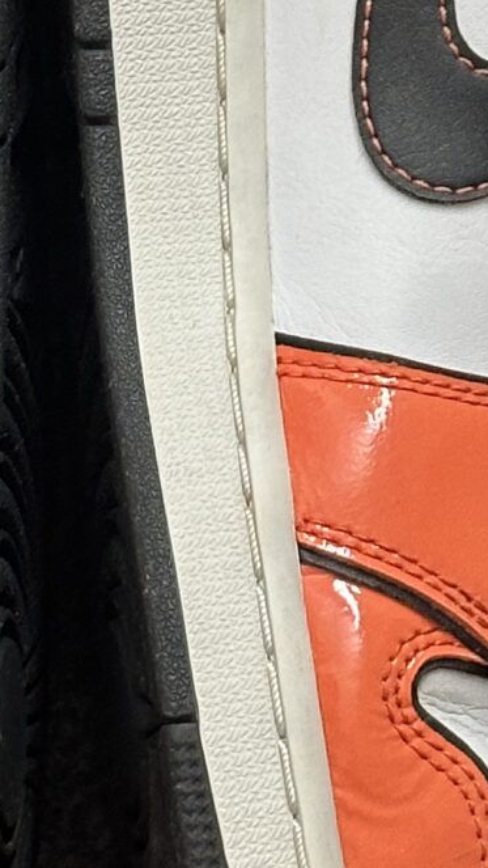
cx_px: 43
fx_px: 4646
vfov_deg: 10.6
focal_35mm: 202
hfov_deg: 6.0
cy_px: 229
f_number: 1.78
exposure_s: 1/36
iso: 200
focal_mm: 6.86
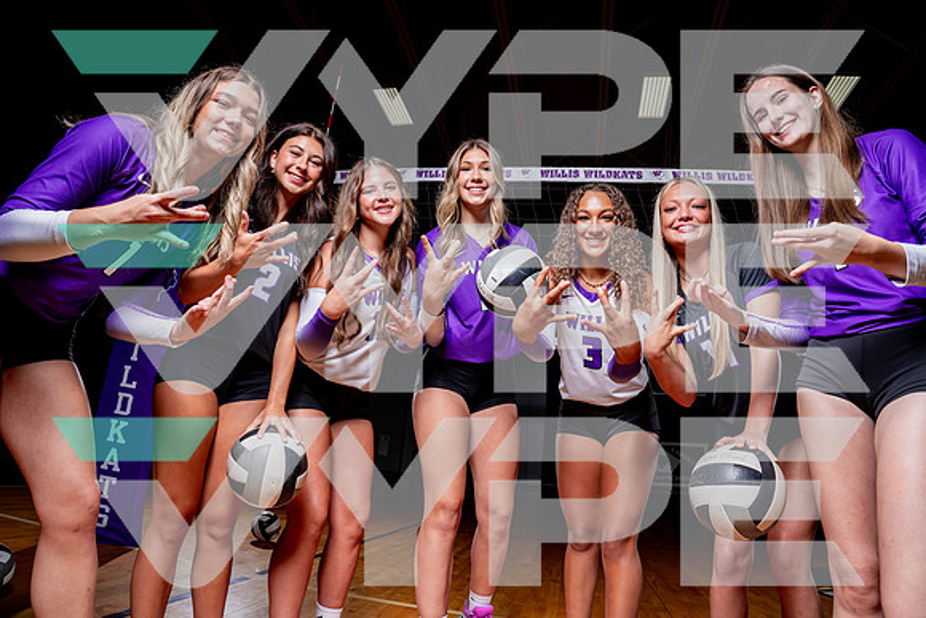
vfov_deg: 60.2
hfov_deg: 81.9
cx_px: 463
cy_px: 309
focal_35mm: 21
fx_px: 533
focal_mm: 20
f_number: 8
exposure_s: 1/250
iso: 100
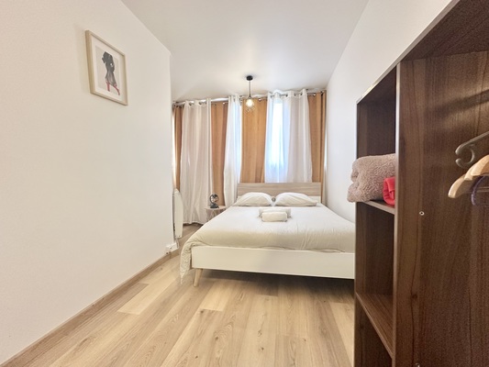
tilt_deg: -2.3
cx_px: 244
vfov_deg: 85.7
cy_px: 184
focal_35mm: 14
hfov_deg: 102.1
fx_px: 198
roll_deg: +1.1
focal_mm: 2.22
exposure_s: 1/100
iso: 200
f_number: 2.2
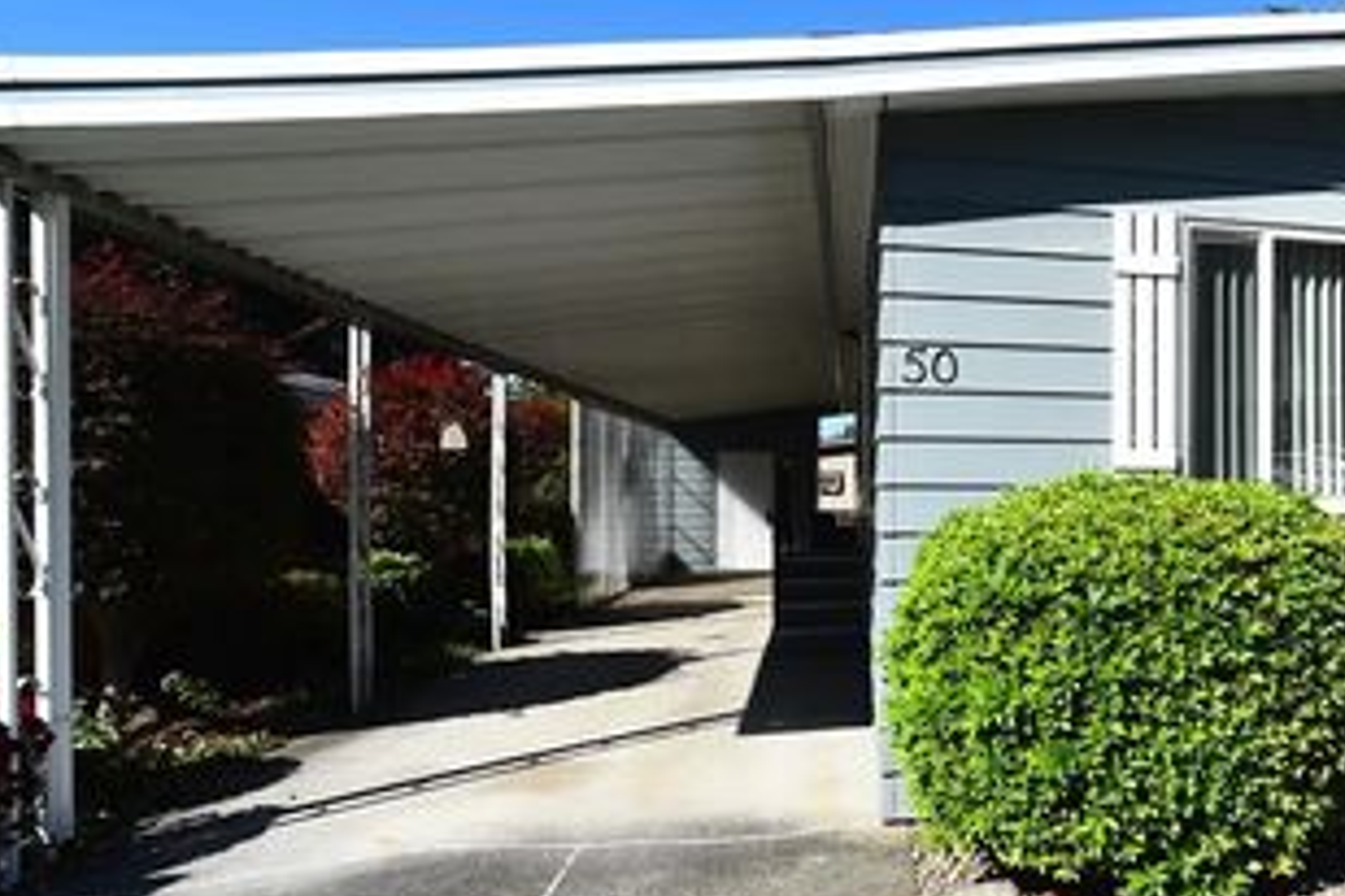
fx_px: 1083
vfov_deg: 44.9
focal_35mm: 29
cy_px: 491
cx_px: 1167
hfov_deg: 56.5
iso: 400
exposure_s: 1/160
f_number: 16
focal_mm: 14
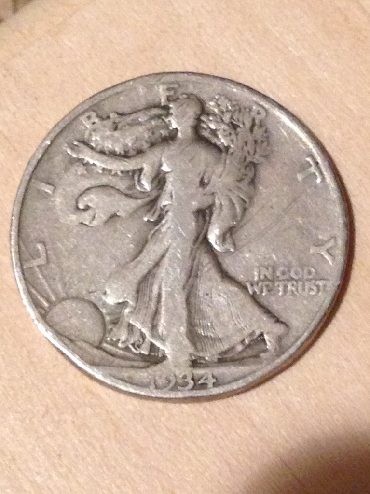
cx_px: 185
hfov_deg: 42.9
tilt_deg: -76.2
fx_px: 470
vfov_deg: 55.4
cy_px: 247
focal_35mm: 33
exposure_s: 1/20
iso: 250
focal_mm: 4.12
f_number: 2.4
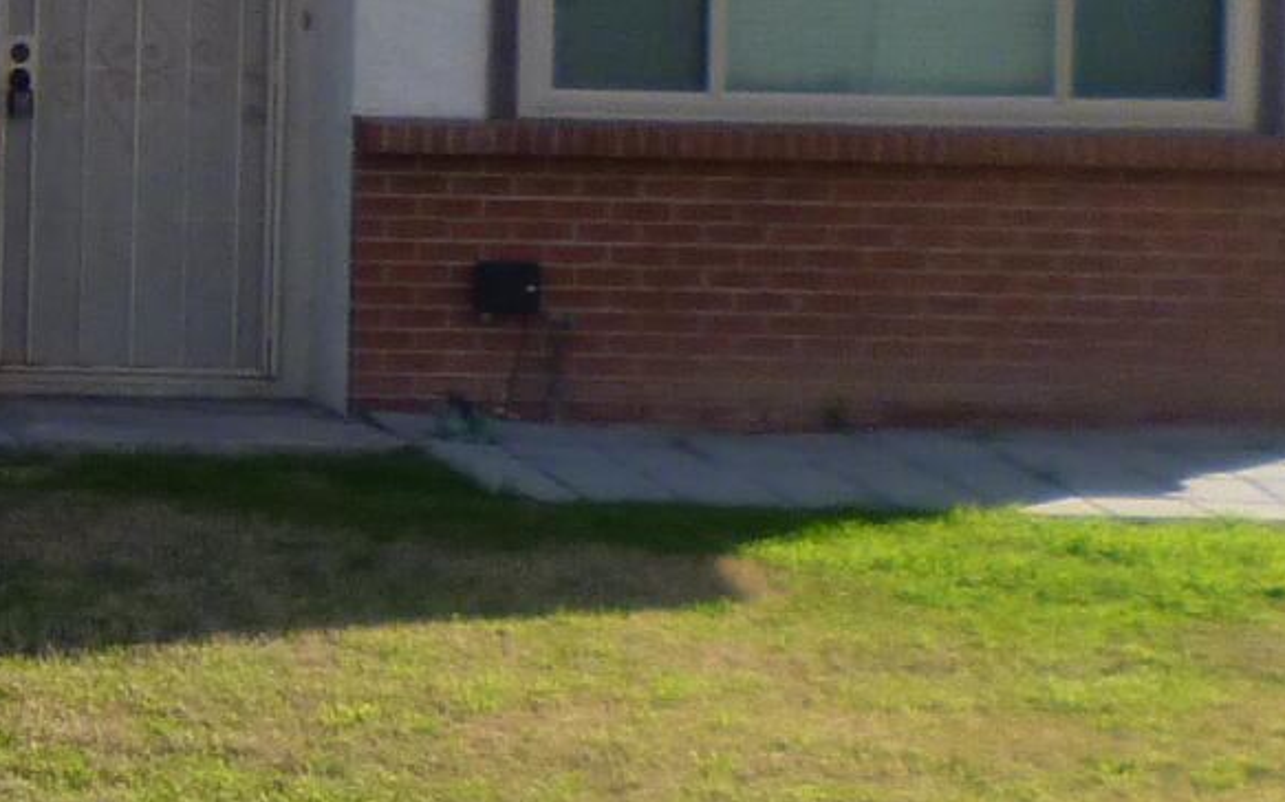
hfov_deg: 14.8
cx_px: -652
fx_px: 4586
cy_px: 77
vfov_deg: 9.9
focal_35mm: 131
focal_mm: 4.3
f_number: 2.5
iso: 100
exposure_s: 1/1300
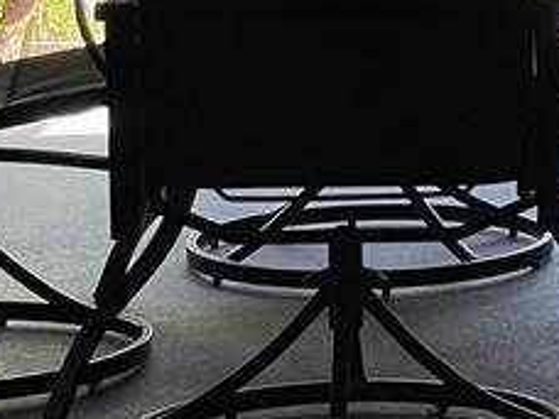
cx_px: 713
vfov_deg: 5.1
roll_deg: +0.6
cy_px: -304
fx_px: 4635
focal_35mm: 287
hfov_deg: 6.8
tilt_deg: -4.4
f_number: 2.2
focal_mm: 7.5
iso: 25
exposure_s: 1/99
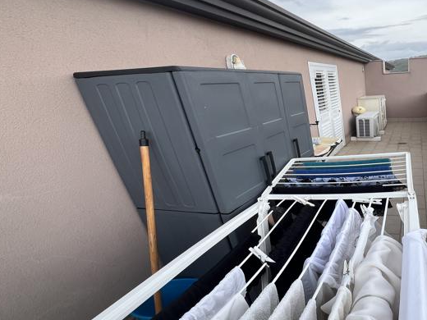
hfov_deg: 76.9
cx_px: 310
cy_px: 146
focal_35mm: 20
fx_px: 247
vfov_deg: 65.9
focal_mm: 1.57
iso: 32
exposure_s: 1/626
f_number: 1.8
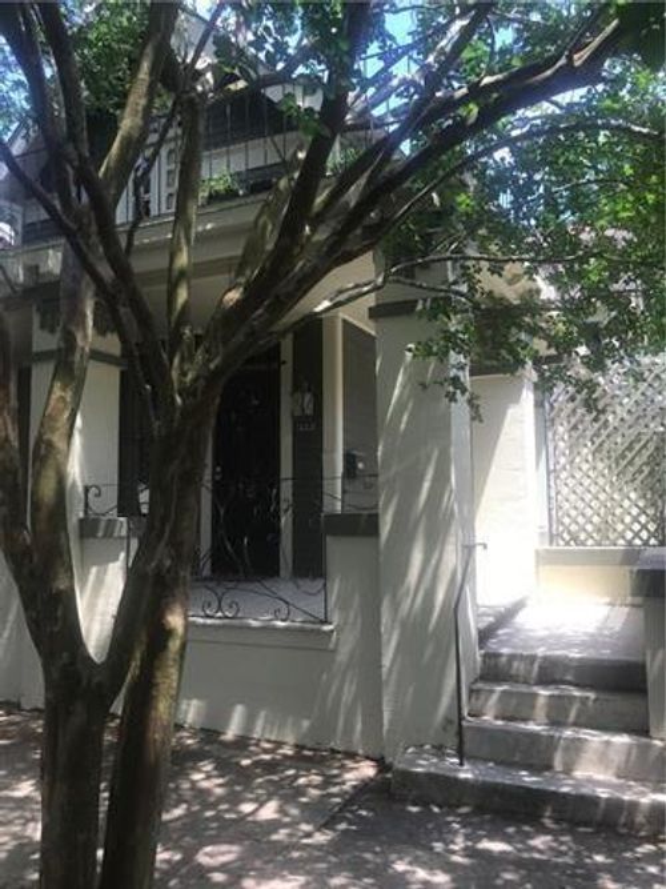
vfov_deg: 63.5
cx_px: 333
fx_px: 719
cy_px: 444
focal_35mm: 28
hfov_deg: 49.7
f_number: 1.8
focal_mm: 3.99
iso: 20
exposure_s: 1/337
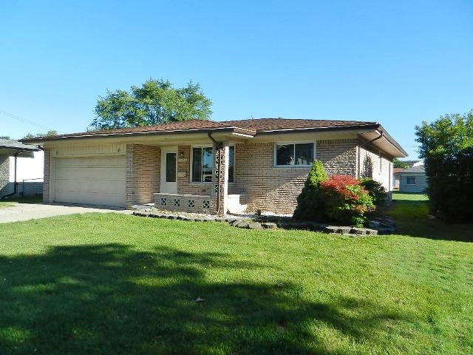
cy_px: 178
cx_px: 236
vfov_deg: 54.9
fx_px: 342
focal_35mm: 25
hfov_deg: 69.4
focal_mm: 4.5
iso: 160
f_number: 3.5
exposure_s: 1/800
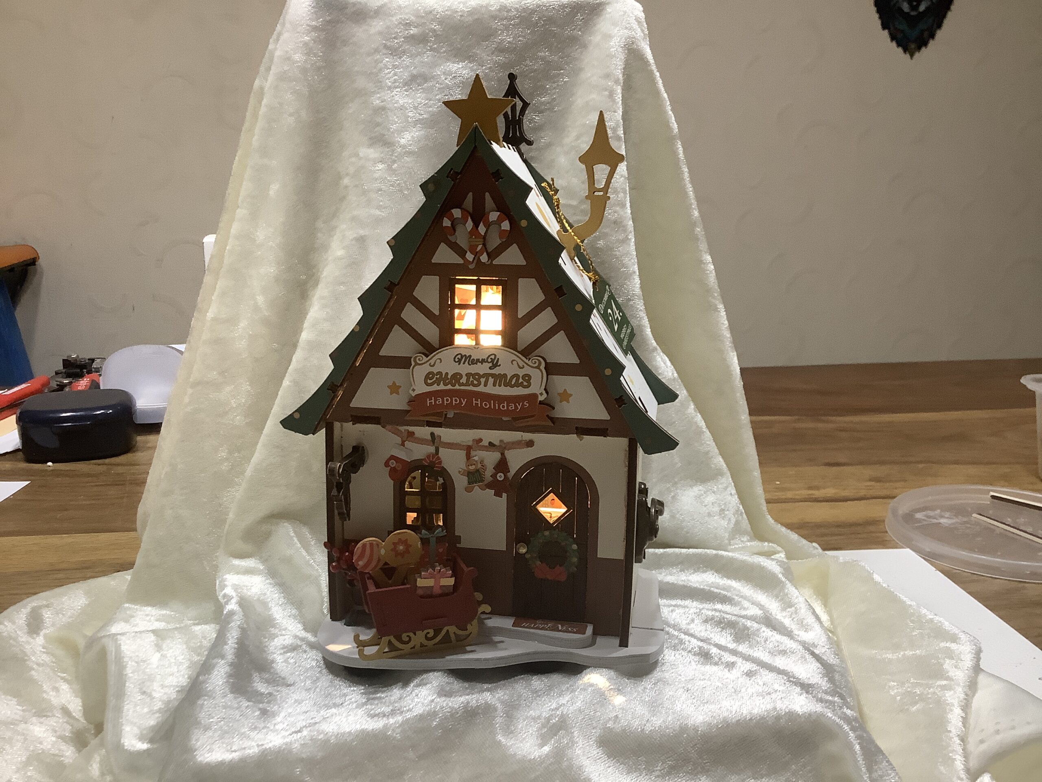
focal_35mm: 31
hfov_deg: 58.4
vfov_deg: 45.4
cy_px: 391
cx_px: 521
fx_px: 933
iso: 125
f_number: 2.4
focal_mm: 3.3
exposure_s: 1/60
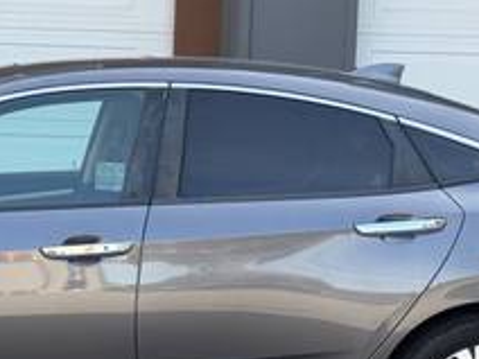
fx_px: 2006
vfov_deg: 10.2
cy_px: 354
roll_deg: -2.0
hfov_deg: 13.5
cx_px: 68
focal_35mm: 145
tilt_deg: -7.3
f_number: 1.78
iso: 64
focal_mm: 6.76
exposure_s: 1/495
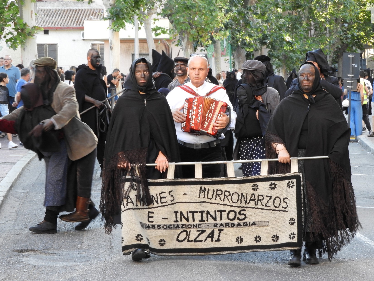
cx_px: 197
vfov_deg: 11.9
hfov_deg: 15.8
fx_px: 1351
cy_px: 151
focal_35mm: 125
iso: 320
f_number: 5
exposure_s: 1/60
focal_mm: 20.6
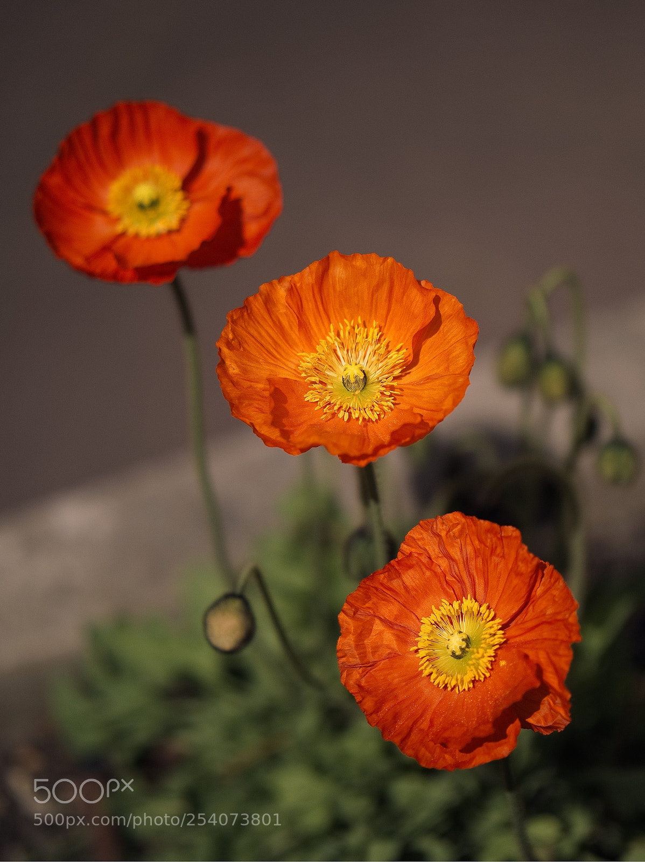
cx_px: 322
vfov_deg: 22.8
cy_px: 431
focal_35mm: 86
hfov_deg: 17.1
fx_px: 2139
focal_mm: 43
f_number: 1.2
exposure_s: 1/6400
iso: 125
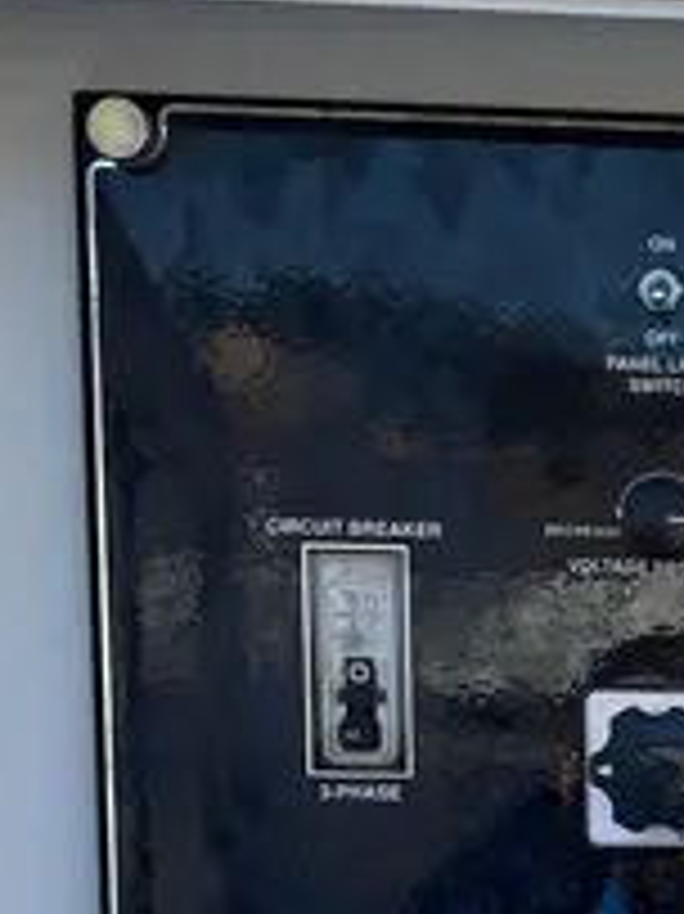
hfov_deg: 14.6
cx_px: 1048
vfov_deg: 19.8
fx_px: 2479
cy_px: 1051
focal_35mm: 94
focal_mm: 4.2
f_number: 1.6
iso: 50
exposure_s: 1/1147
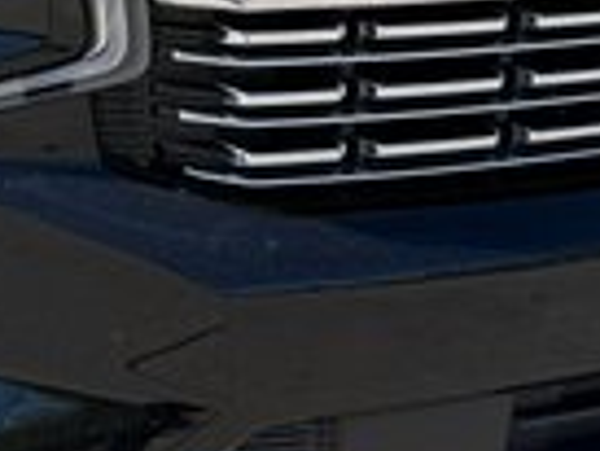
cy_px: -13
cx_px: 74
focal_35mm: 126
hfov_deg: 15.5
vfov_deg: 11.6
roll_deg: +0.3
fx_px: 2186
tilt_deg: -11.3
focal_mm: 6.76
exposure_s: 1/2611
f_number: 1.78
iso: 80
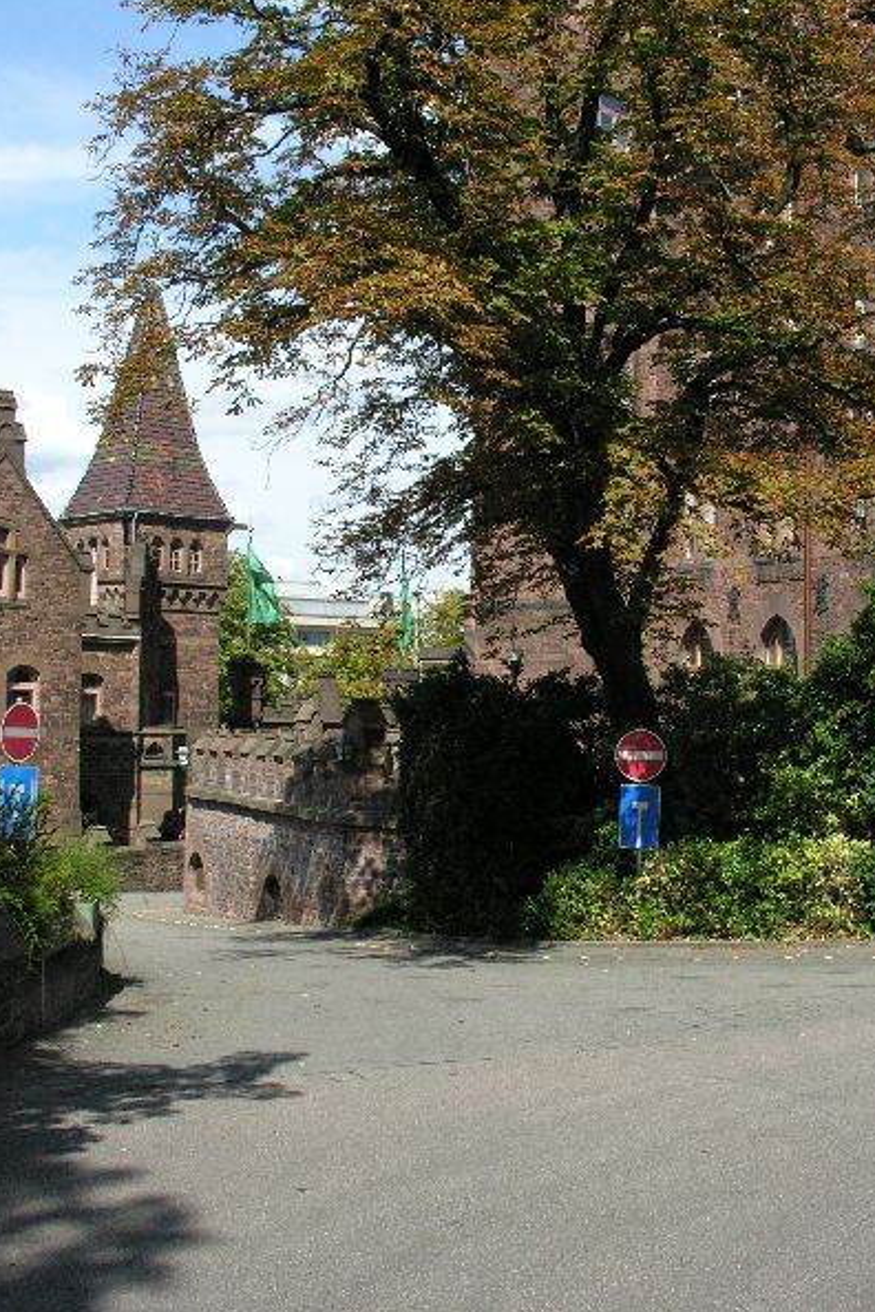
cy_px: 656
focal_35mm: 49
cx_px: 519
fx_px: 1786
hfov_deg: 27.5
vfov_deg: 40.3
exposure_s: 1/358
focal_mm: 8.9
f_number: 8
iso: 200
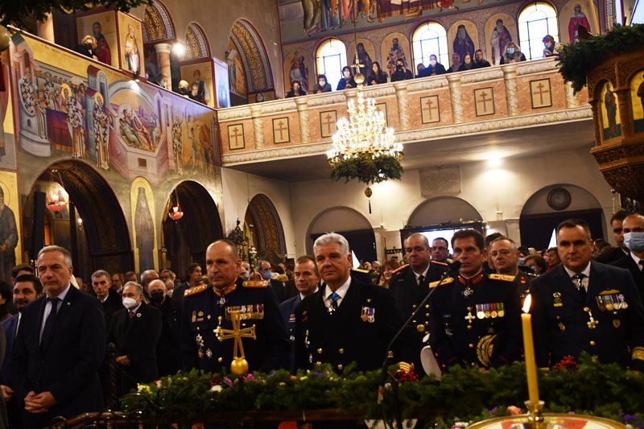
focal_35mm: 40
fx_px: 715
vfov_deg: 33.4
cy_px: 214
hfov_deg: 48.5
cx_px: 322
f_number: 4
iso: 1250
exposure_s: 1/125
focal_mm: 27
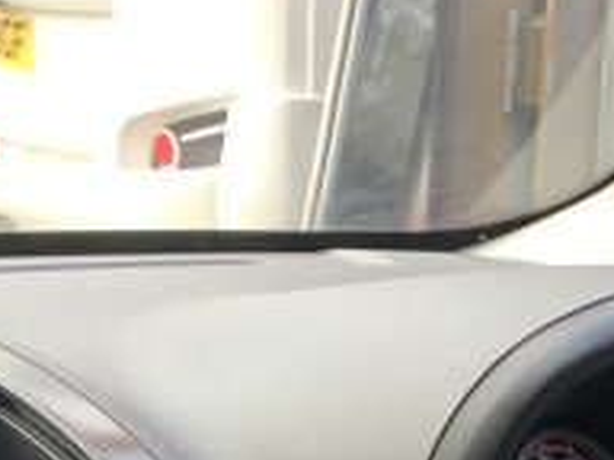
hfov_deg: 15.9
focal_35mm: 122
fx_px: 2164
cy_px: 985
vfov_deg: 10.8
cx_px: 553
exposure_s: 1/121
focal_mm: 4.25
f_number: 1.8
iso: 100
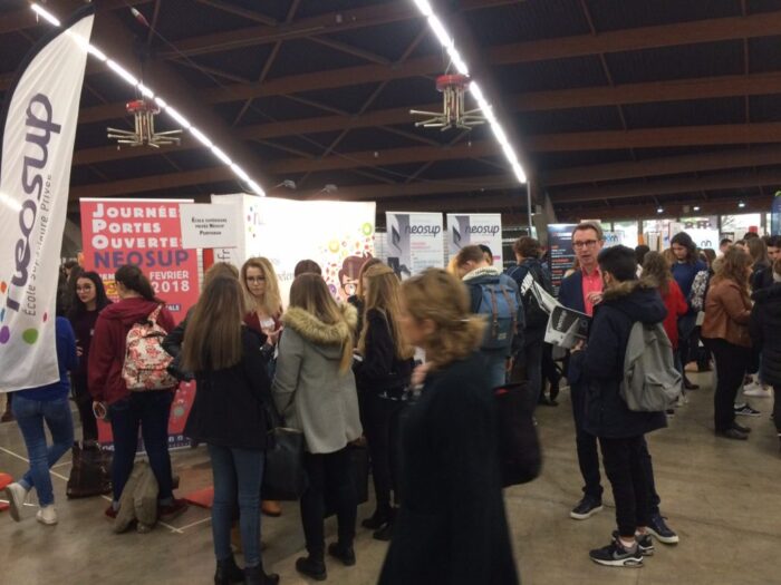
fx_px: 654
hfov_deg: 61.7
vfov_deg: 48.2
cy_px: 292
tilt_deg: -3.5
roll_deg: +1.6
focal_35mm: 29
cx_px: 390
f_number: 2.2
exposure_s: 1/33
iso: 200
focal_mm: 4.15
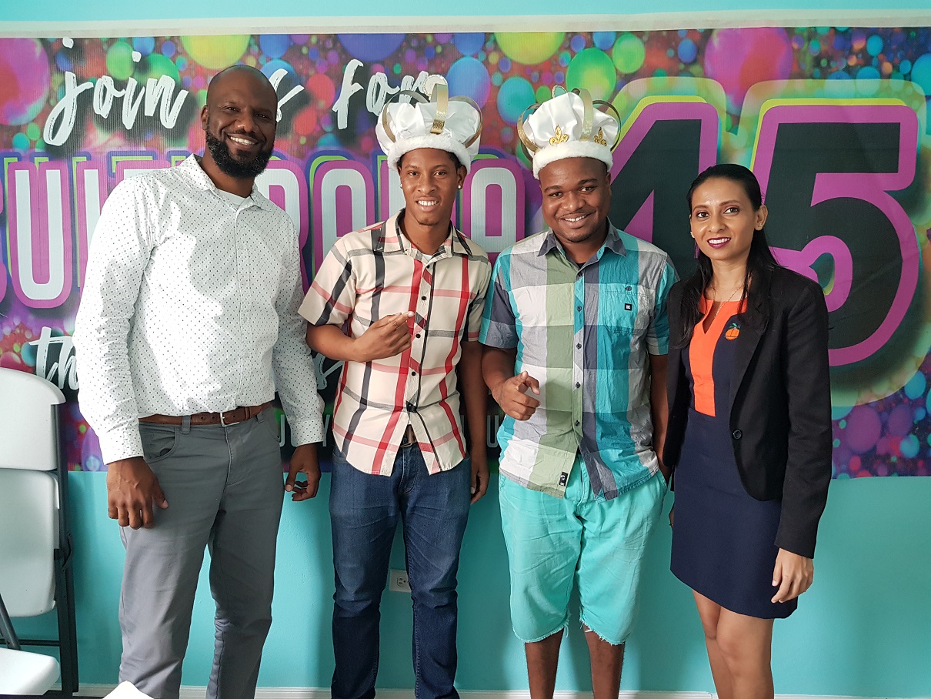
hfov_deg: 67.3
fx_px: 699
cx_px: 466
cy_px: 350
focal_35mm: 26
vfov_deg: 53.1
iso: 160
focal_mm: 4.2
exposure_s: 1/40
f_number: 1.7
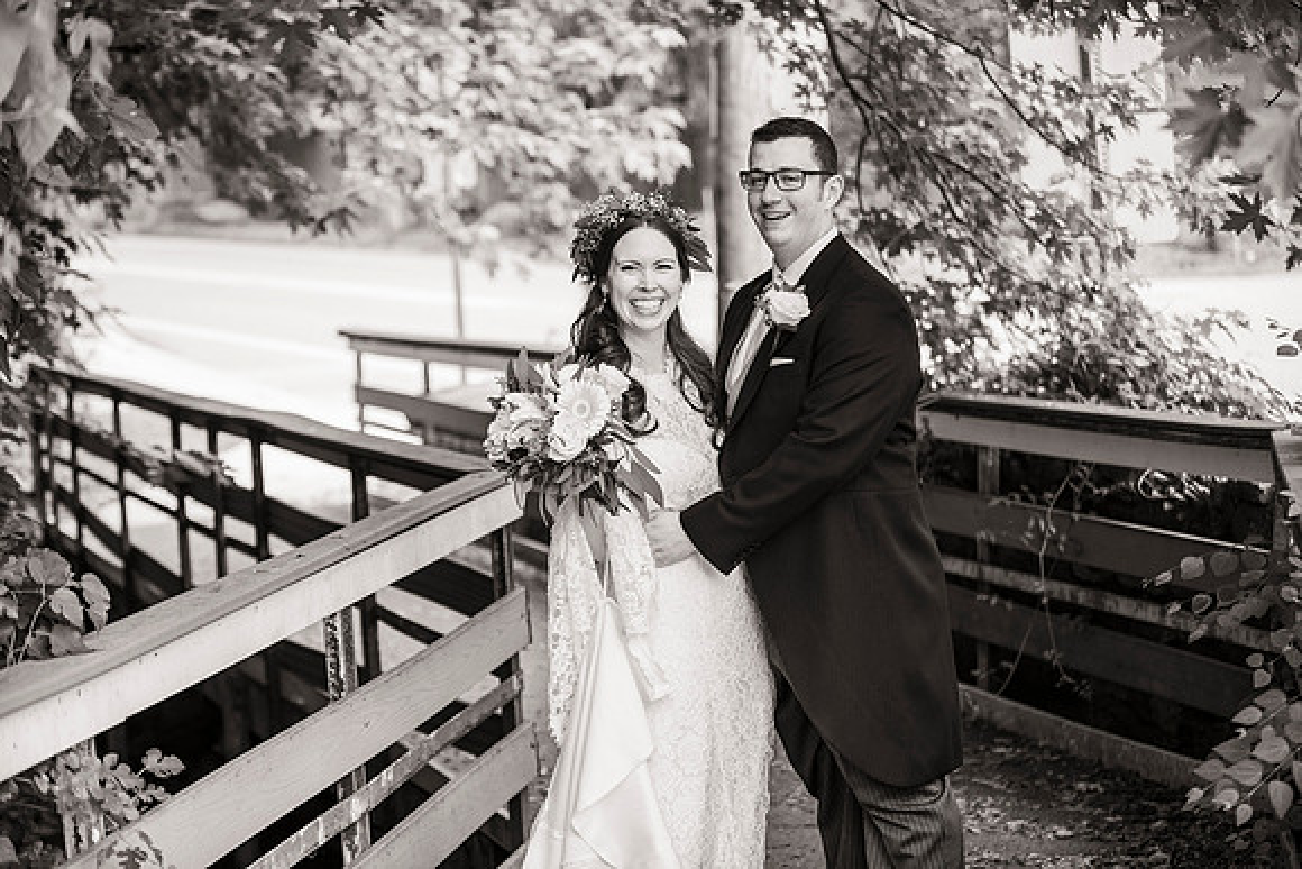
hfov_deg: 28.8
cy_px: 434
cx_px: 651
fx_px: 2532
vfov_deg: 19.5
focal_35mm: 70
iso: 640
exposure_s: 1/640
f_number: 2.8
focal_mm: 70
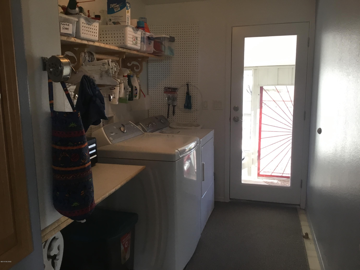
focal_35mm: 31
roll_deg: +1.3
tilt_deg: -9.3
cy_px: 135
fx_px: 322
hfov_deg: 58.4
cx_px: 180
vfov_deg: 45.4
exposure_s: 1/30
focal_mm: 3.3
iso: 50
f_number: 2.4
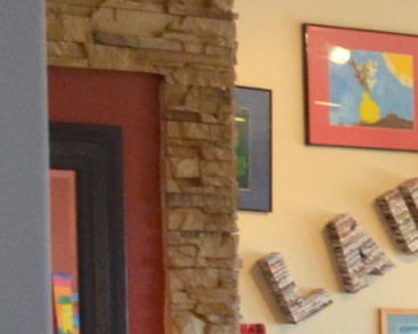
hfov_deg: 8.1
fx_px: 2559
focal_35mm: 207
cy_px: 479
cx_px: 1216
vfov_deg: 7.4
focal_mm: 18
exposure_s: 1/100
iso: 1000
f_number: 3.5
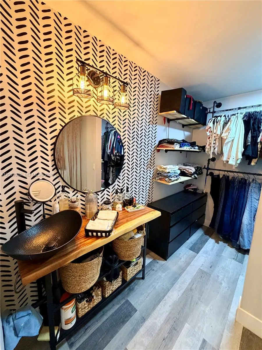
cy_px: 175
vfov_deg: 102.1
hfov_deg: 85.7
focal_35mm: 14
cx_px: 131
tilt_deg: -8.9
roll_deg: -2.7
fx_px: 141
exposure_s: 1/60
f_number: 2.2
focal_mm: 2.22
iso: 320
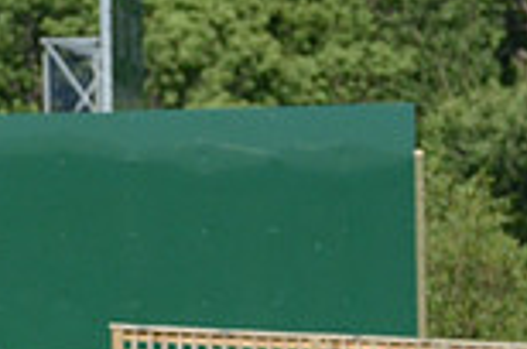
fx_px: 13613
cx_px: -10
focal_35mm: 932
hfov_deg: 2.2
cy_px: 508
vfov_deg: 1.5
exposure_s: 1/8000
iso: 800
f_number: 5
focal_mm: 165
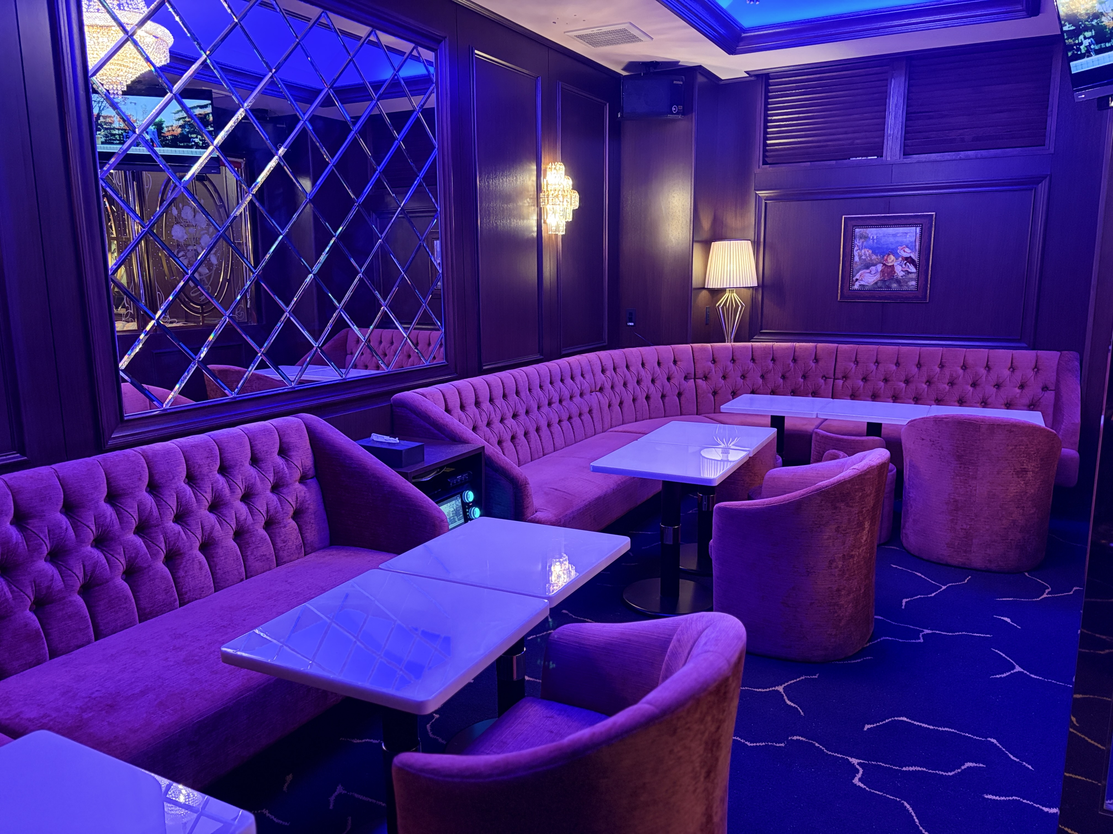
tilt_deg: -10.1
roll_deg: +0.4
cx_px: 556
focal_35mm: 26
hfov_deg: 67.3
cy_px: 417
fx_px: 836
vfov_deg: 53.1
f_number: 1.6
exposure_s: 1/33
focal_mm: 5.96
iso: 500
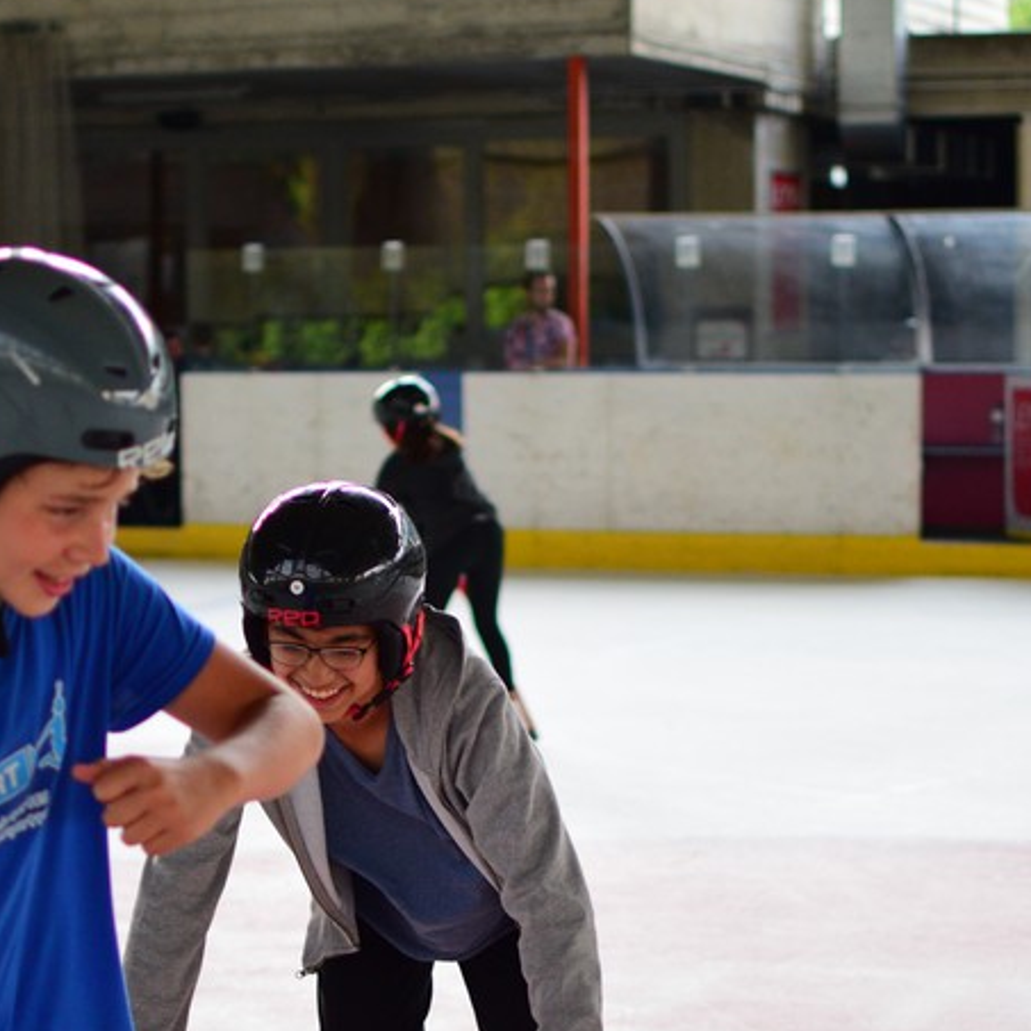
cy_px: 634
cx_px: 453
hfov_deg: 17.2
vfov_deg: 17.2
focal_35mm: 101
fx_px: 3402
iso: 640
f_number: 1.8
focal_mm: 35
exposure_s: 1/1000
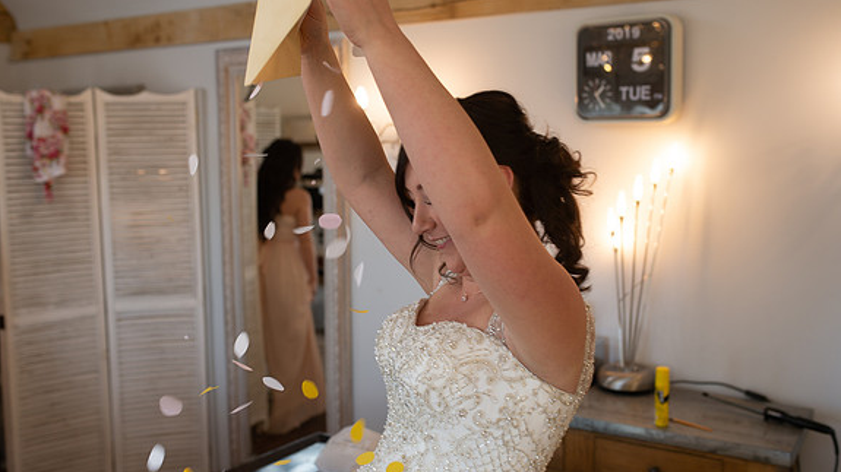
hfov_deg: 51.6
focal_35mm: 39
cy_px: 236
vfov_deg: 30.4
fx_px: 869
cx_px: 399
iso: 250
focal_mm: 35
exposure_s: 1/100
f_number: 3.2
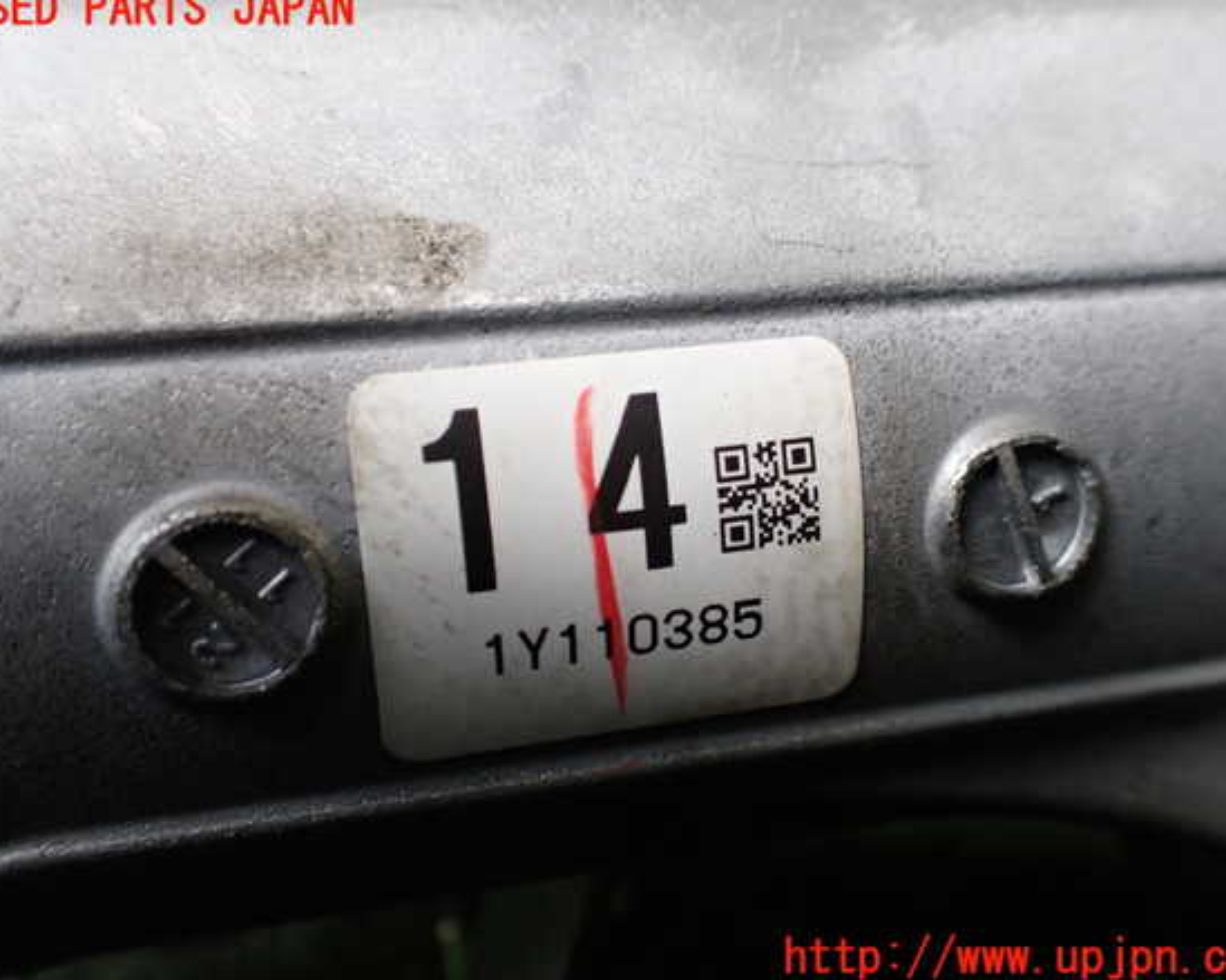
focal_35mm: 32
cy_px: 484
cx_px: 619
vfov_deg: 45.8
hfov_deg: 55.7
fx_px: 1161
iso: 250
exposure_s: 1/125
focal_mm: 5.4
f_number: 2.3
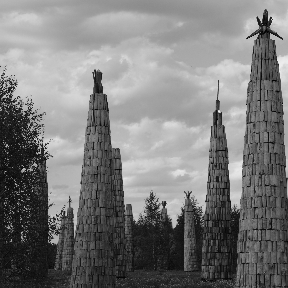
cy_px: 144
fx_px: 904
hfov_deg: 18.0
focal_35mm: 96
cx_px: 213
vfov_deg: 18.1
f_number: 2.2
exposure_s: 1/4400
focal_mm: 50
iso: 160
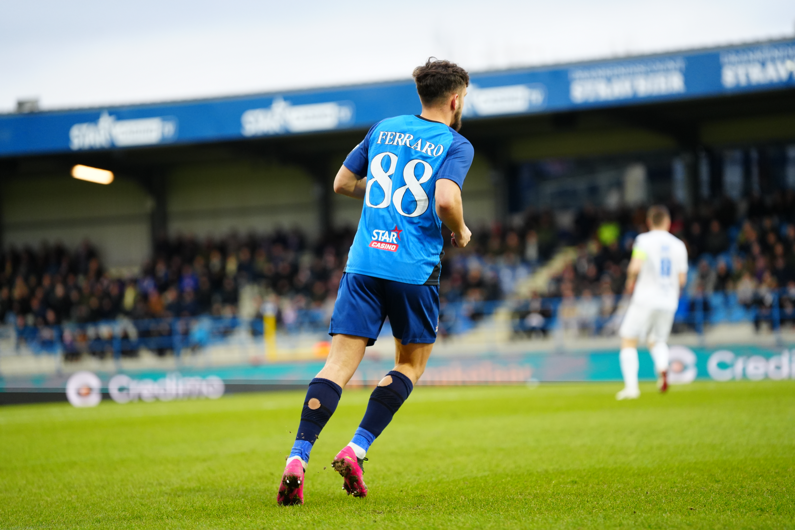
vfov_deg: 8.4
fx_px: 3588
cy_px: 265
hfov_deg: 12.6
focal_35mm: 162
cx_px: 398
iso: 2000
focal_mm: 162.5
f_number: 2.8
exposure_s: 1/1250
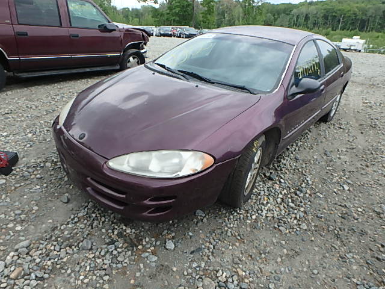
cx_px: 192
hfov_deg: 79.0
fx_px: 234
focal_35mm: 21
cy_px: 144
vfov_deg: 63.4
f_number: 3.5
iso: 125
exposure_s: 1/200
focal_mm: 3.7
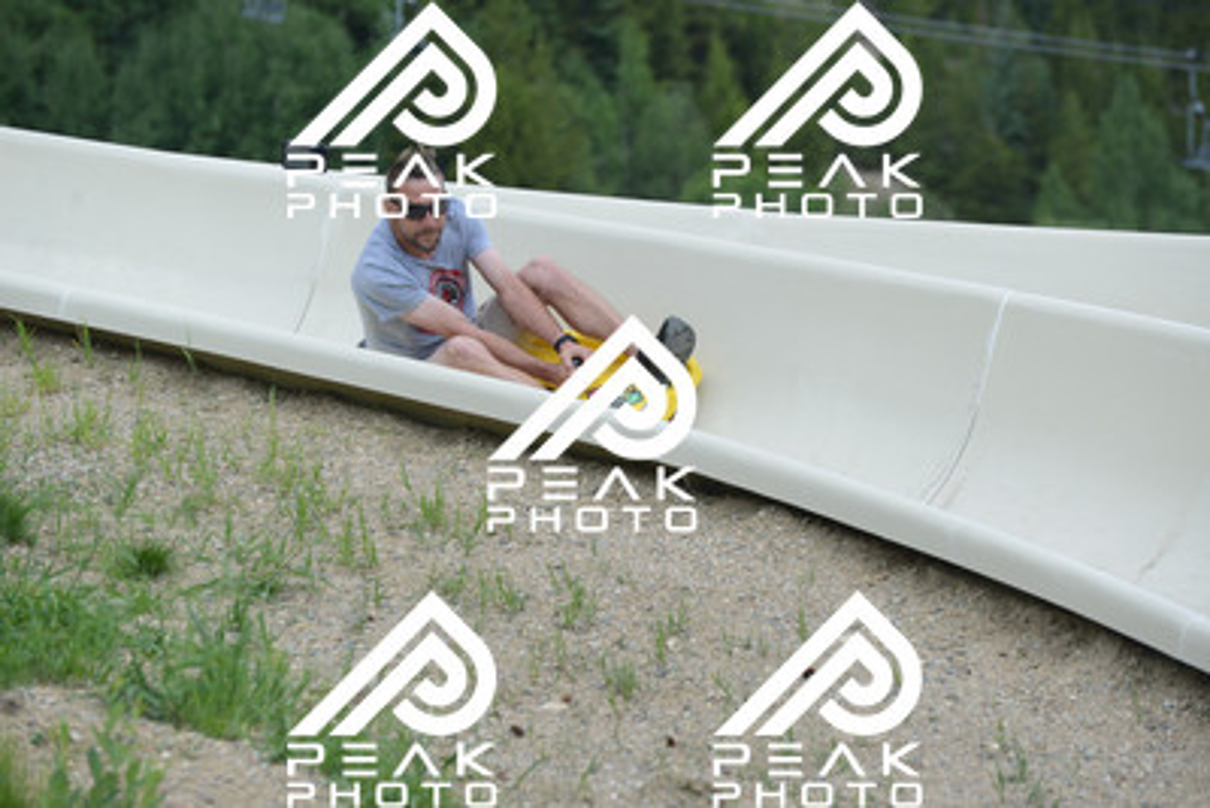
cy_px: 404
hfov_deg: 10.5
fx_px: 6556
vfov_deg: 7.0
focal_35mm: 195
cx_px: 605
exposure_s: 1/1250
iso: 1000
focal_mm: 195
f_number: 6.3
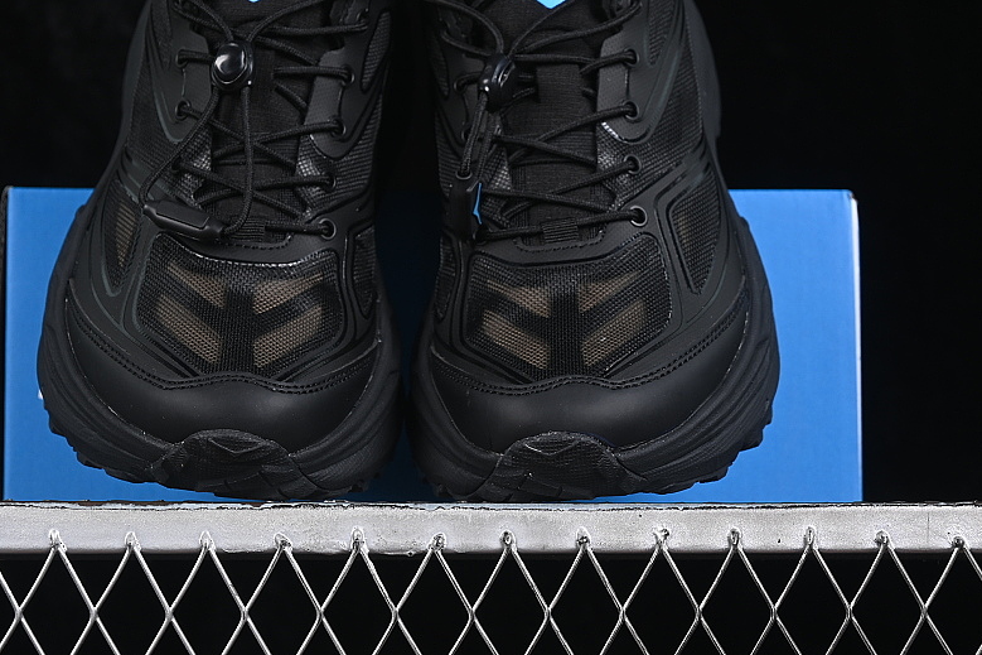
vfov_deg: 13.1
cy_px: 220
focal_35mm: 104
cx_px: 449
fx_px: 2836
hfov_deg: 19.6
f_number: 6.3
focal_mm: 50
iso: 160
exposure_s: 1/60
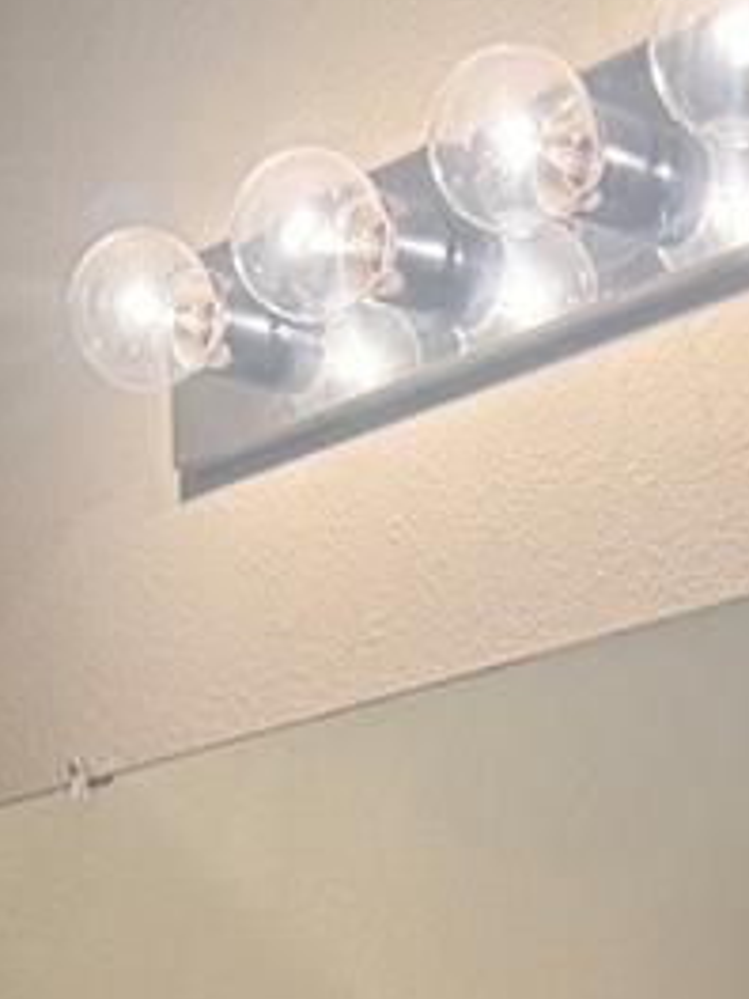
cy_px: 1907
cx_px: 484
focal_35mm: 109
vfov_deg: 15.1
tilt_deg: -7.8
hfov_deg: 13.6
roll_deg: +0.3
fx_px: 3145
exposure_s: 1/60
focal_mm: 6.76
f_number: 1.78
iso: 125
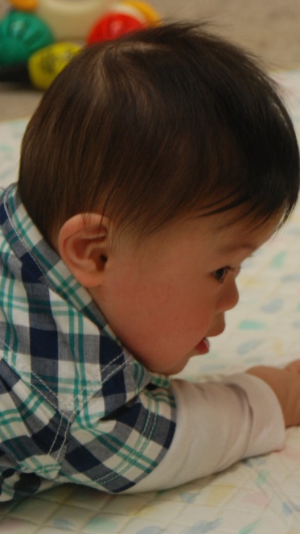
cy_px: 268
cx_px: 398
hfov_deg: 8.1
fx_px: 2079
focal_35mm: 147
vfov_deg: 14.6
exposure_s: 1/60
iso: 400
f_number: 5.6
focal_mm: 62
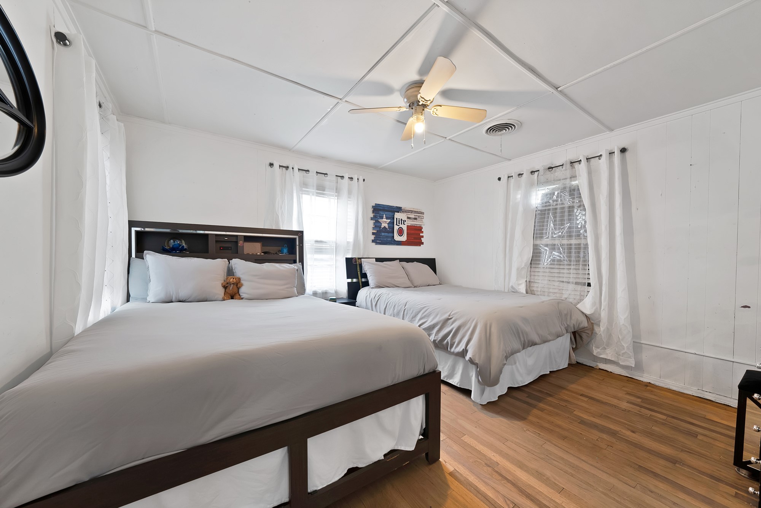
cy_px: 254
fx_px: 254
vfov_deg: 90.1
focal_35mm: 12
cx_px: 380
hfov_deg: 112.6
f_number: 9
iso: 640
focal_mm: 12
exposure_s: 1/1.25
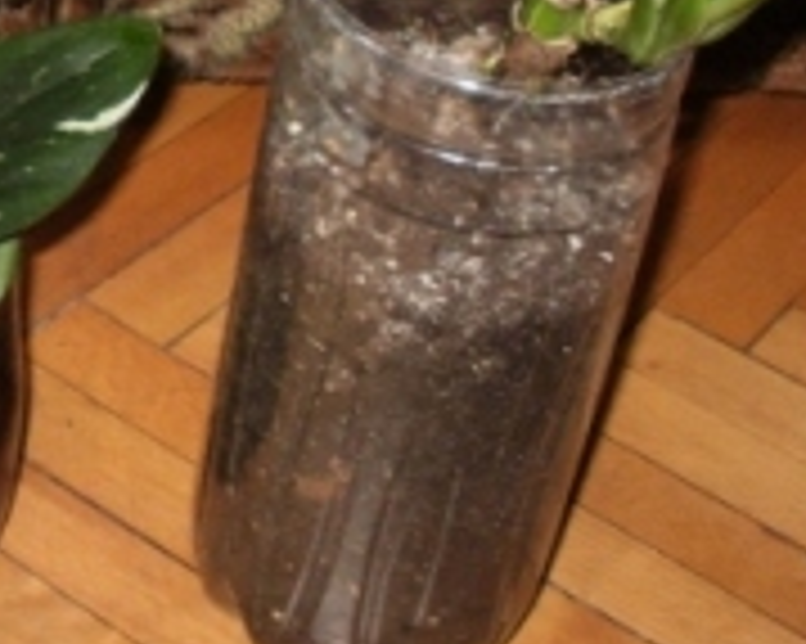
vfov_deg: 15.1
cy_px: -160
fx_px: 2336
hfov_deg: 18.9
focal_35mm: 98
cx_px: -63
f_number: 3.5
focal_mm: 6.3
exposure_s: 1/30
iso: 125
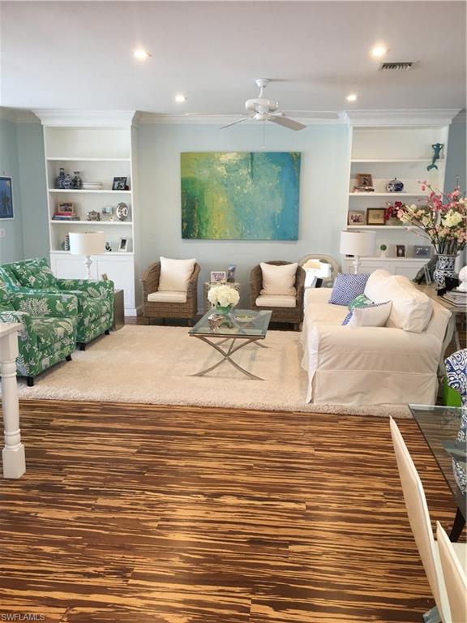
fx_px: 522
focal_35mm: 29
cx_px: 234
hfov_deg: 48.2
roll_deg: -0.9
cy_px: 312
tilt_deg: -9.8
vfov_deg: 61.7
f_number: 2.2
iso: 25
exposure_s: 1/15
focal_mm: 4.15
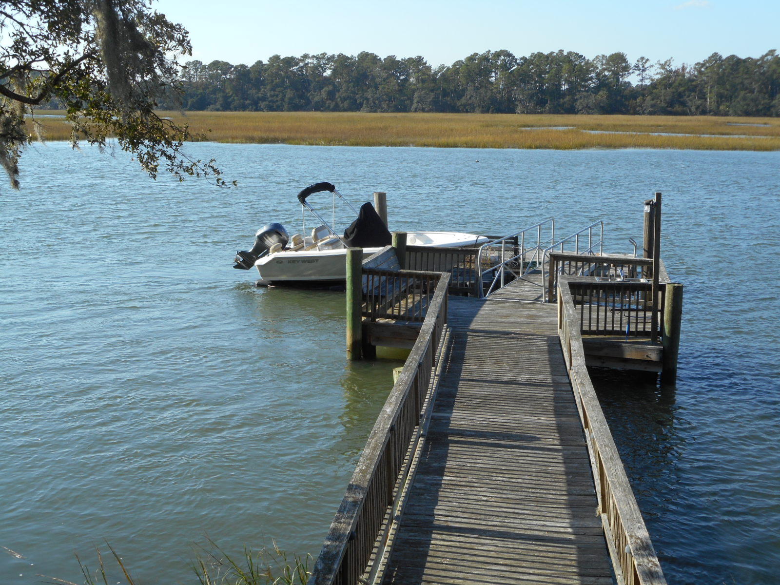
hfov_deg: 37.5
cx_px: 390
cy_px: 292
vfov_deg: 28.6
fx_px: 1149
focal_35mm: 51
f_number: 4.9
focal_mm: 9.1
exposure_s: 1/250
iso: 80
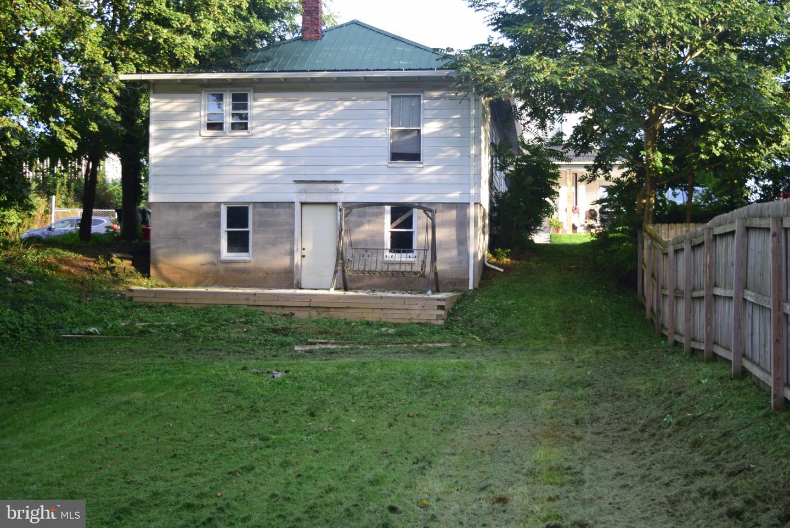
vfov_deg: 23.8
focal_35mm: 57
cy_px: 264
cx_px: 395
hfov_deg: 35.0
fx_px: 1252
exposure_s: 1/80
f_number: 4.8
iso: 250
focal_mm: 38
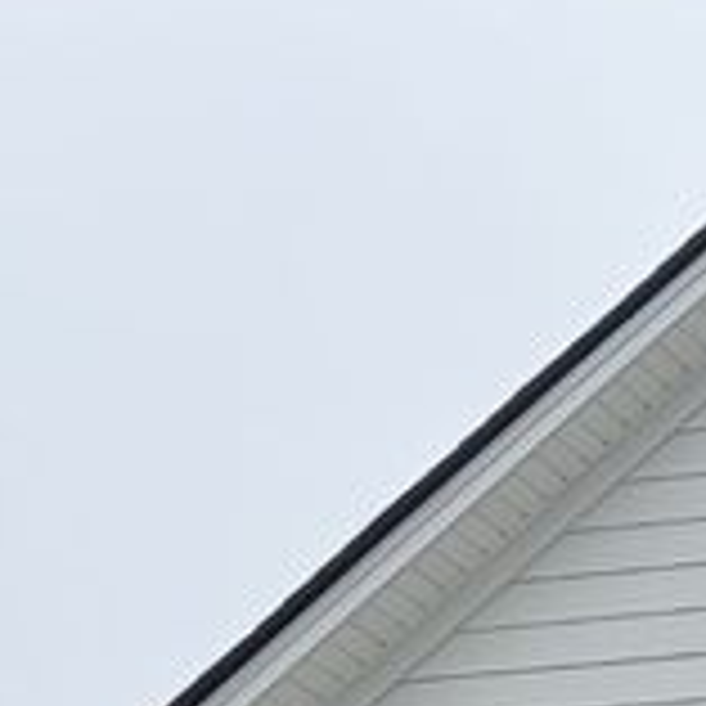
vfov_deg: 10.6
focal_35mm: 150
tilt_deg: +10.4
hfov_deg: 9.9
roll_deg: +0.8
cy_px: 1448
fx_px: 3461
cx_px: 1826
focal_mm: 5.96
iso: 50
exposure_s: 1/1587
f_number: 1.6
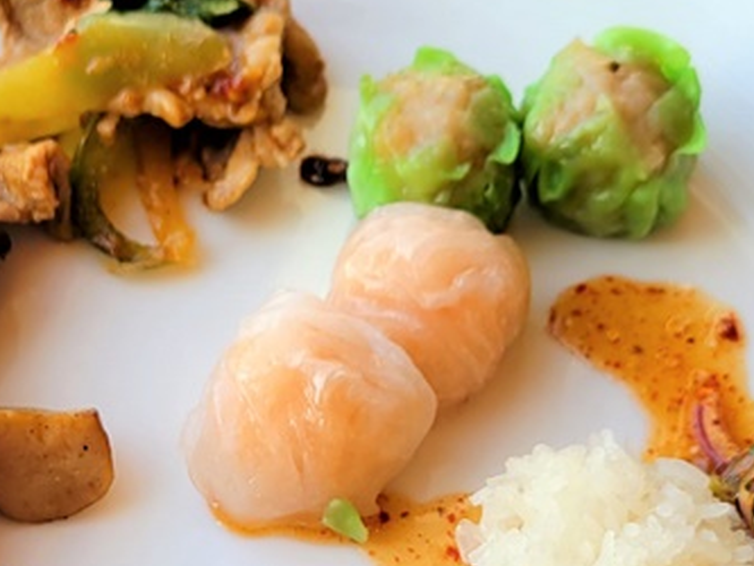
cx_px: 233
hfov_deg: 24.8
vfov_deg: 18.9
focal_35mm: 78
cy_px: 380
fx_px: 1700
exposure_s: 1/230
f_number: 1.8
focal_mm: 5.4
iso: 40
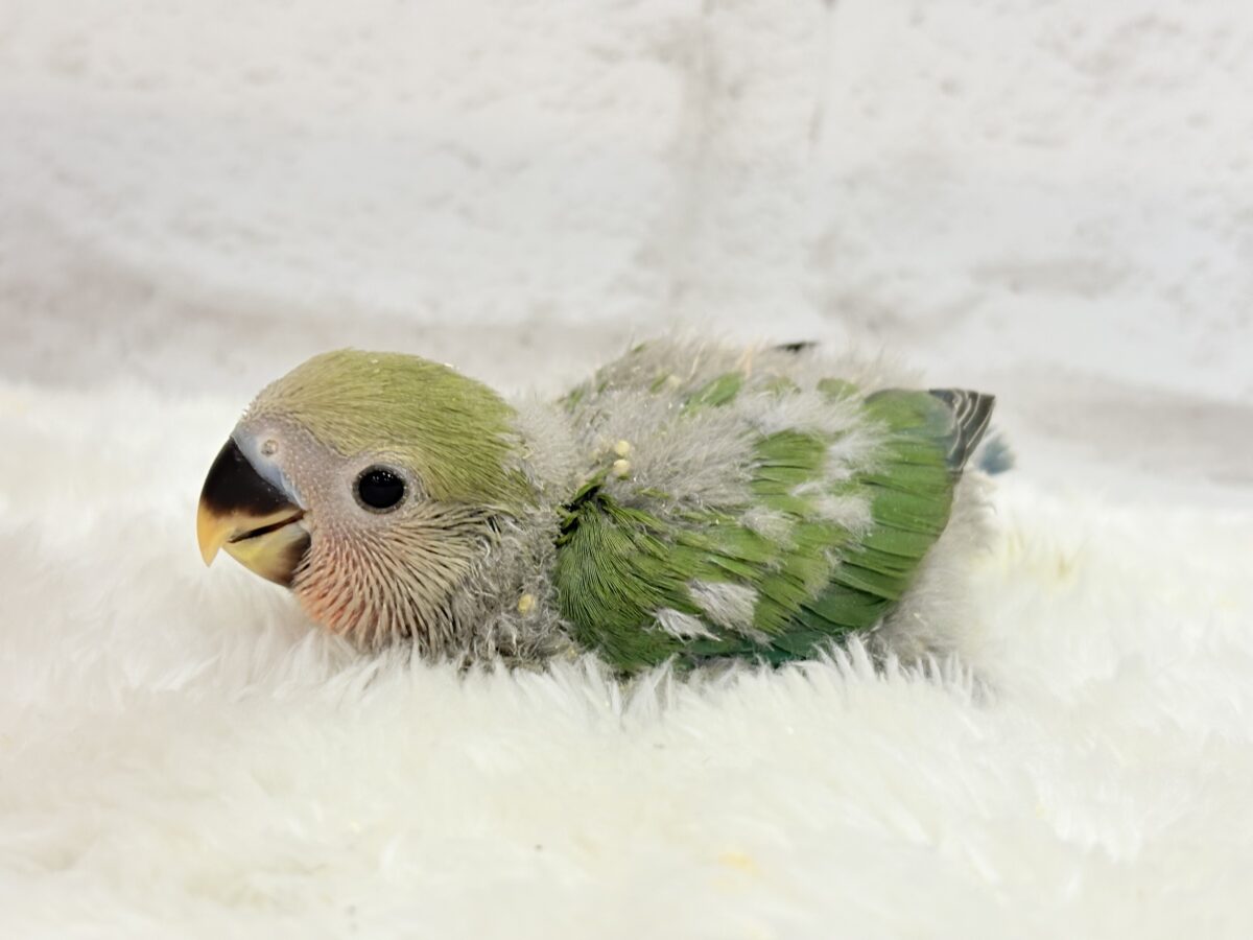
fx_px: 1882
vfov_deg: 28.0
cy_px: 470
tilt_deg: -11.9
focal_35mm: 52
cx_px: 626
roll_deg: -3.7
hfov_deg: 36.8
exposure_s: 1/50
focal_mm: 5.96
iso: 40
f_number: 1.6
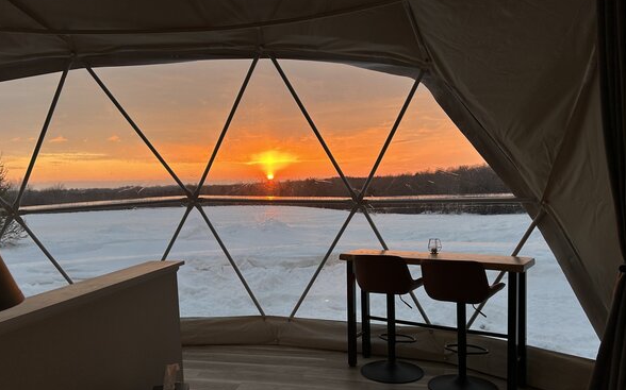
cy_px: 239
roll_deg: +2.2
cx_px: 299
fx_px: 512
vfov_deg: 41.6
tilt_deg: -6.6
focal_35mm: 30
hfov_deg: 62.9
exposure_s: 1/646
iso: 50
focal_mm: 5.7
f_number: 1.5
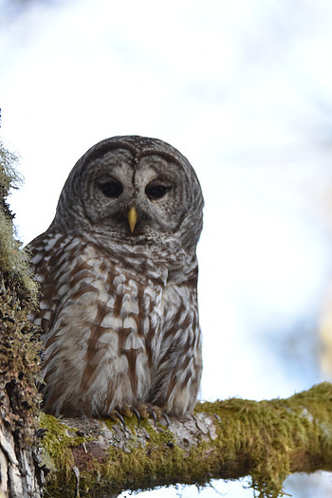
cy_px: 253
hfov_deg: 2.6
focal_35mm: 530
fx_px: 7331
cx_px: 150
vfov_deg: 3.9
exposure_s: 1/100
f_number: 5.6
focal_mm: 320
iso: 400
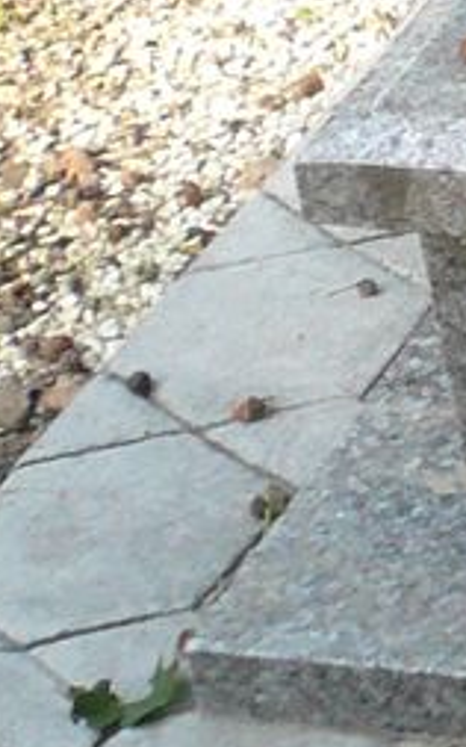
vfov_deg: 11.6
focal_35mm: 176
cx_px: 1719
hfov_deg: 6.4
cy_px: -258
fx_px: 3578
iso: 100
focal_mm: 4.6
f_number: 2.8
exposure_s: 1/200
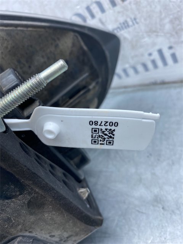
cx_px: 92
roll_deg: +33.3
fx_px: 183
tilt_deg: -42.2
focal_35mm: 26
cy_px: 122
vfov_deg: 67.3
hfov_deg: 53.1
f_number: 1.8
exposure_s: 1/303
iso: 32
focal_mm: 4.25
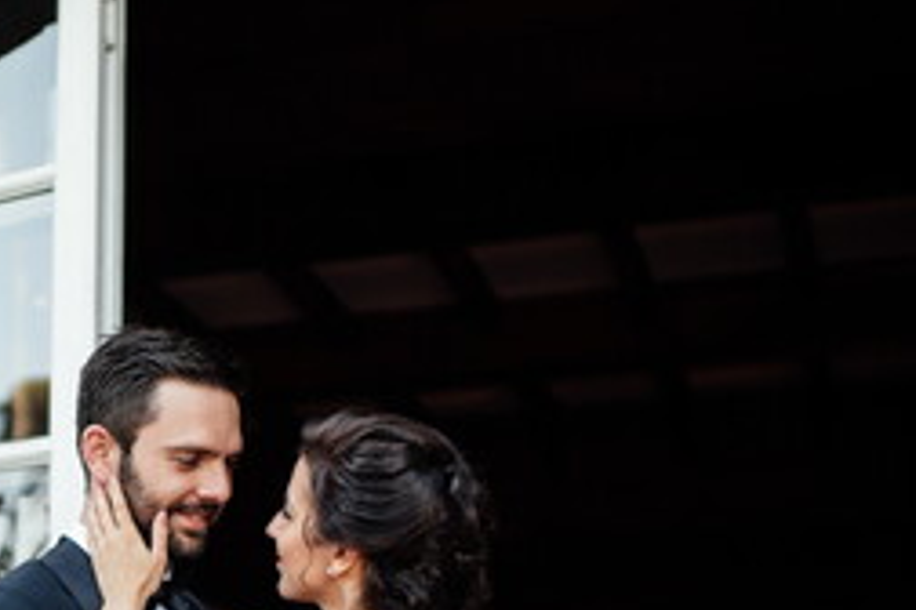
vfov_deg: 16.5
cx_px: -33
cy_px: 526
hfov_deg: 23.6
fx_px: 2086
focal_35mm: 82
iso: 160
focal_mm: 35
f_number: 1.8
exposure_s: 1/800
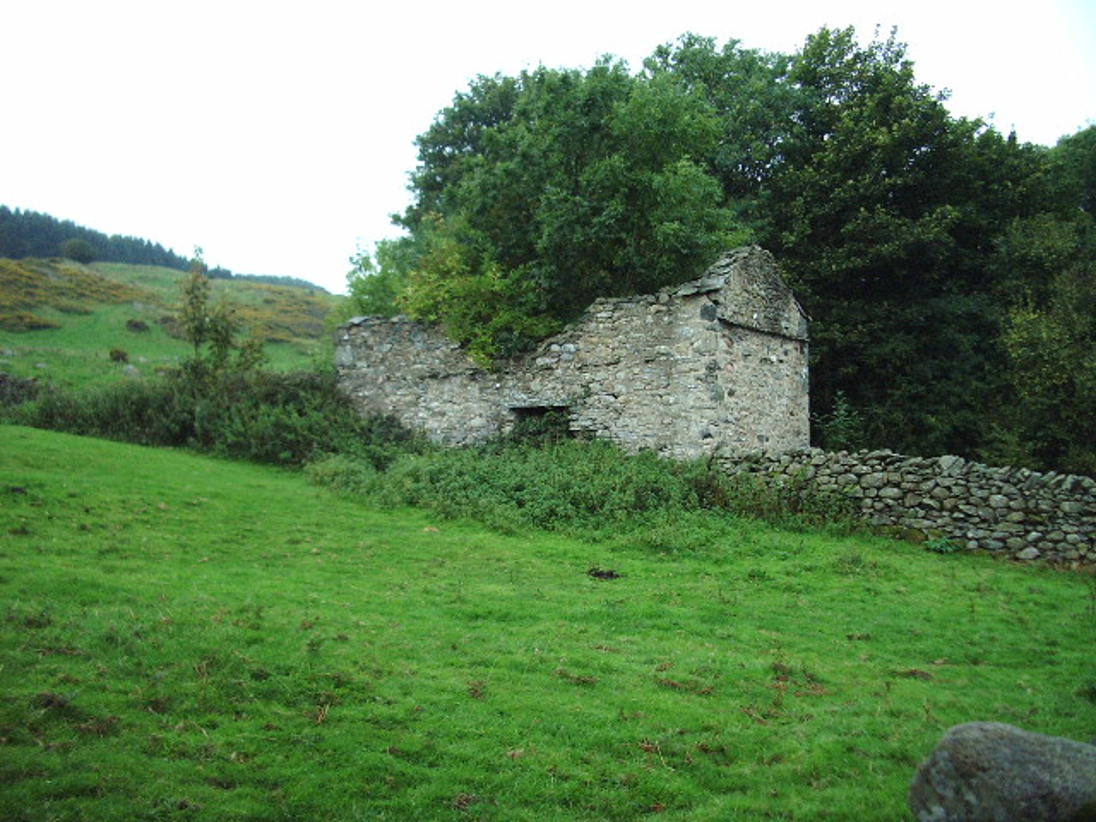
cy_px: 411
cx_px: 548
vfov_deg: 40.7
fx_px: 1108
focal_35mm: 35
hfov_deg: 52.6
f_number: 2.6
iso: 400
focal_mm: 5.8
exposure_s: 1/100
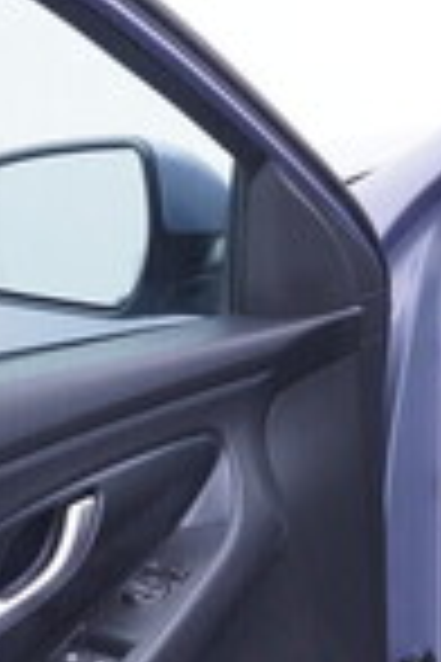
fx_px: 2480
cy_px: 565
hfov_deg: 10.1
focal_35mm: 135
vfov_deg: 15.1
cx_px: 410
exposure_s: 1/50
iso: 125
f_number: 3.2
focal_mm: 24
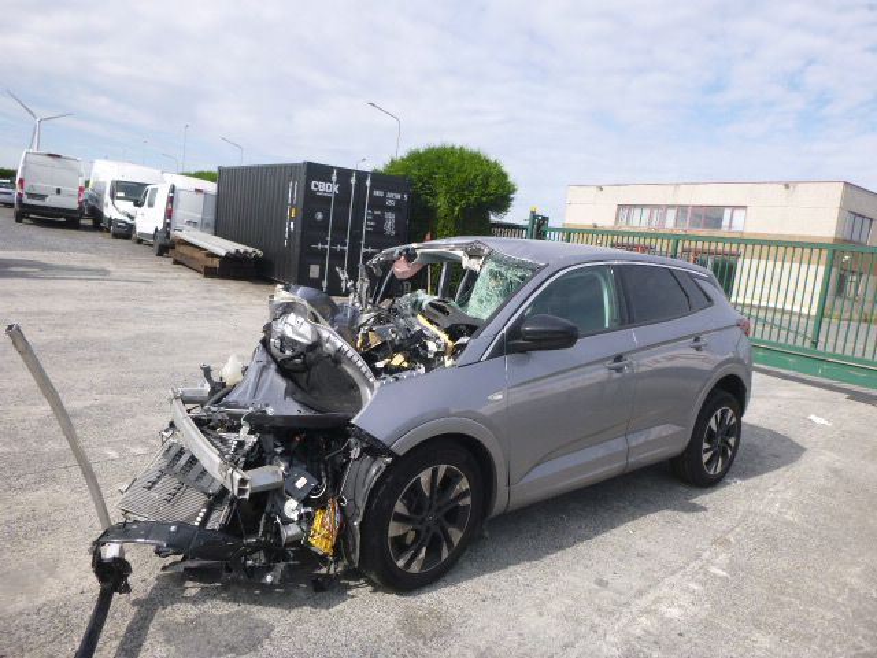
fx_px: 633
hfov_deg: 69.4
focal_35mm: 25
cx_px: 438
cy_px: 329
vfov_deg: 54.9
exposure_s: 1/500
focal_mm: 4.5
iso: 100
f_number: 3.9
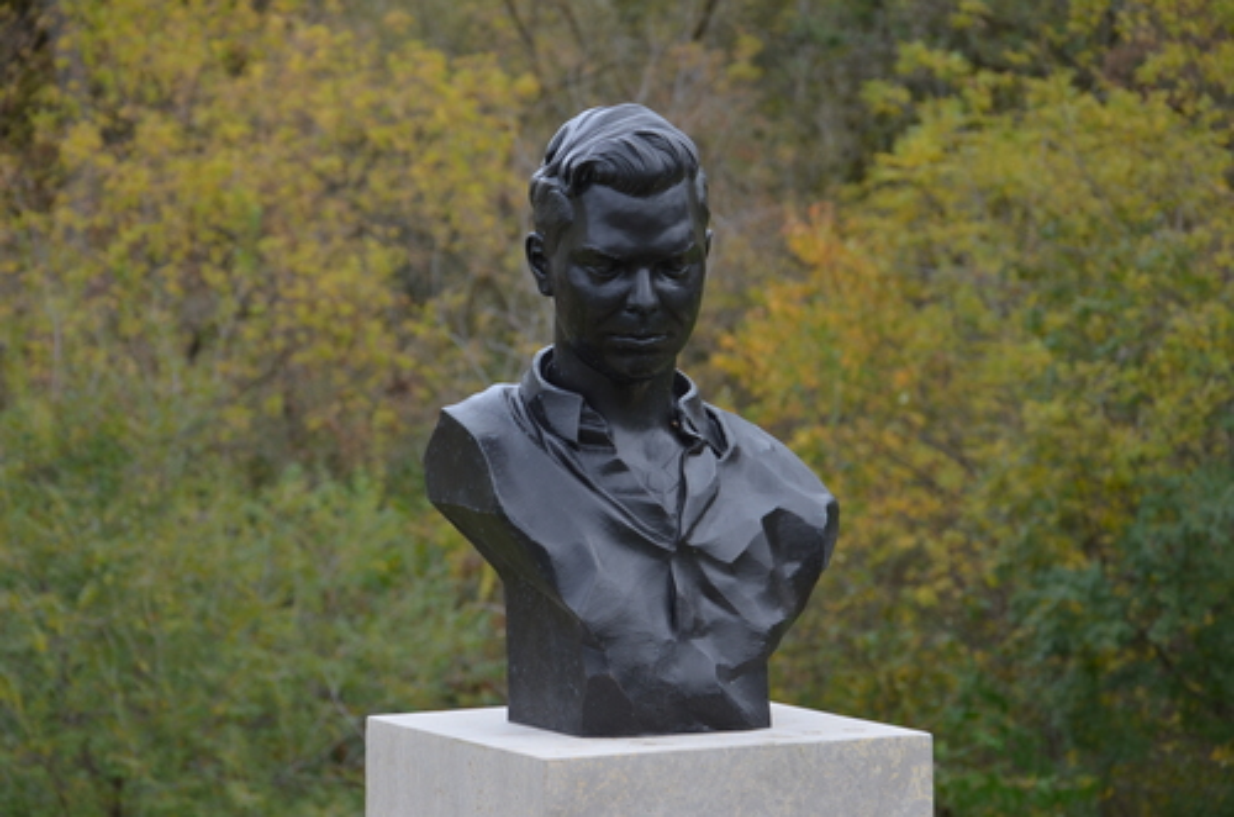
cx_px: 617
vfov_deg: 13.0
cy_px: 408
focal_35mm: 105
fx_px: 3591
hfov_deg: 19.5
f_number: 5.3
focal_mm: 70
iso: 200
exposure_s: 1/200
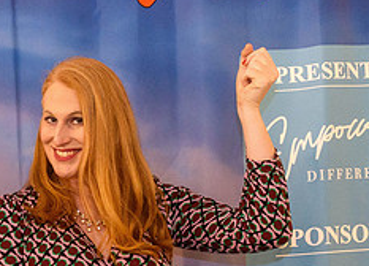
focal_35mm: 115
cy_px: 185
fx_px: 1209
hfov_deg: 17.0
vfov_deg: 12.5
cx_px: 7
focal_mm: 29
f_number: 4.2
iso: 1600
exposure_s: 1/60
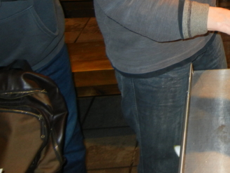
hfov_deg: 24.5
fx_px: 485
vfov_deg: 19.4
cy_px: -12
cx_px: 266
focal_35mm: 73
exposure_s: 1/30
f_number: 3.5
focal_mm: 5.4
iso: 200
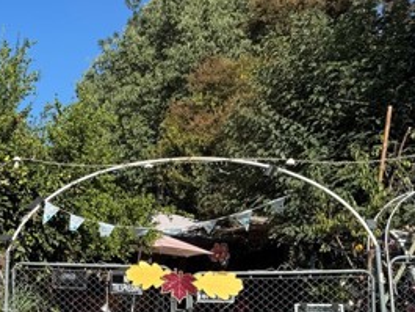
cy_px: 249
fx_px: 696
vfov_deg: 24.8
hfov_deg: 30.0
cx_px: -36
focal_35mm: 58
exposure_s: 1/3597
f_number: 1.78
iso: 80
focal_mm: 6.76
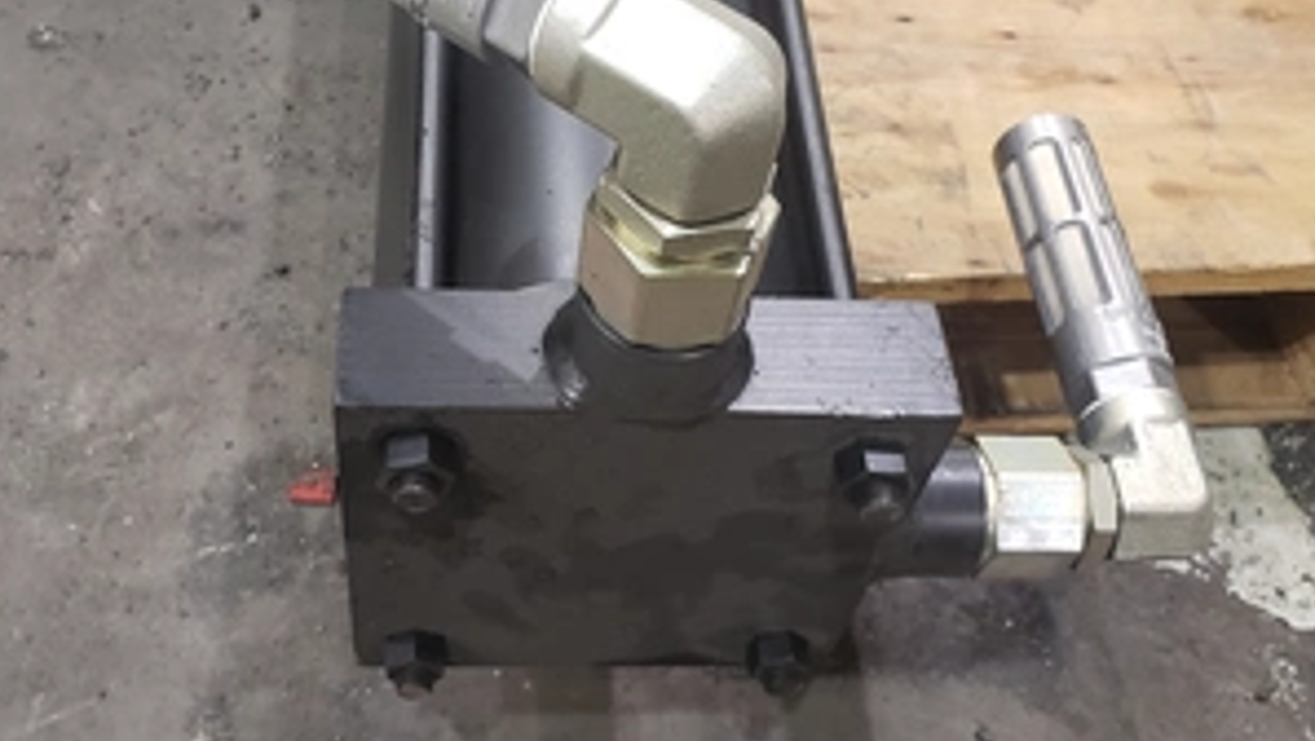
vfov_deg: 31.2
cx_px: 609
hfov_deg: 52.7
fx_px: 1326
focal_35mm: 38
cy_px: 300
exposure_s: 1/40
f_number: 2.4
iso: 320
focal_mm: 4.3
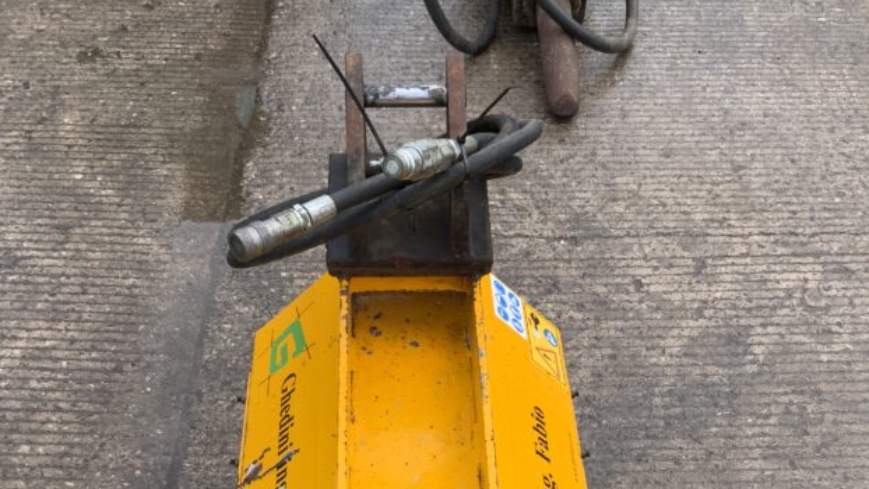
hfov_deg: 39.8
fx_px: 1198
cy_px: 496
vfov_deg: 22.2
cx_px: 457
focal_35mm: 52
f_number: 1.8
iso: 16
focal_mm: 3
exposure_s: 1/1250
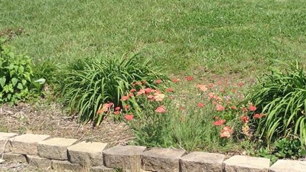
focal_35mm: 70
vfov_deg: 17.2
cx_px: 184
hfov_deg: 30.1
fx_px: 568
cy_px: 114
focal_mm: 3.3
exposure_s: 1/920
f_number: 2.4
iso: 25
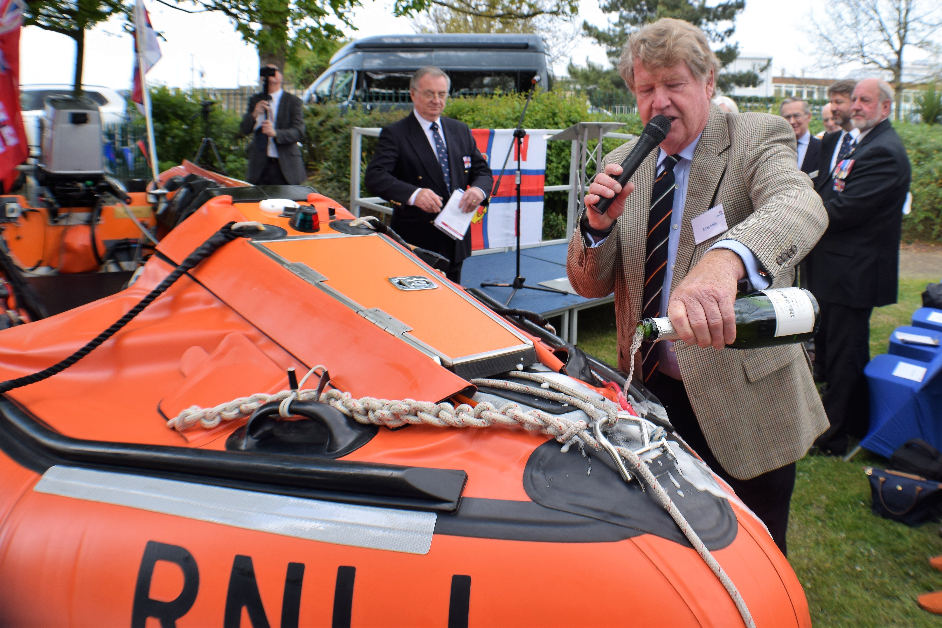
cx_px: 471
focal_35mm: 30
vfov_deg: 43.6
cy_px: 314
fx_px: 785
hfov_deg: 61.9
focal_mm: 20
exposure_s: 1/250
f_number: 8
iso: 220
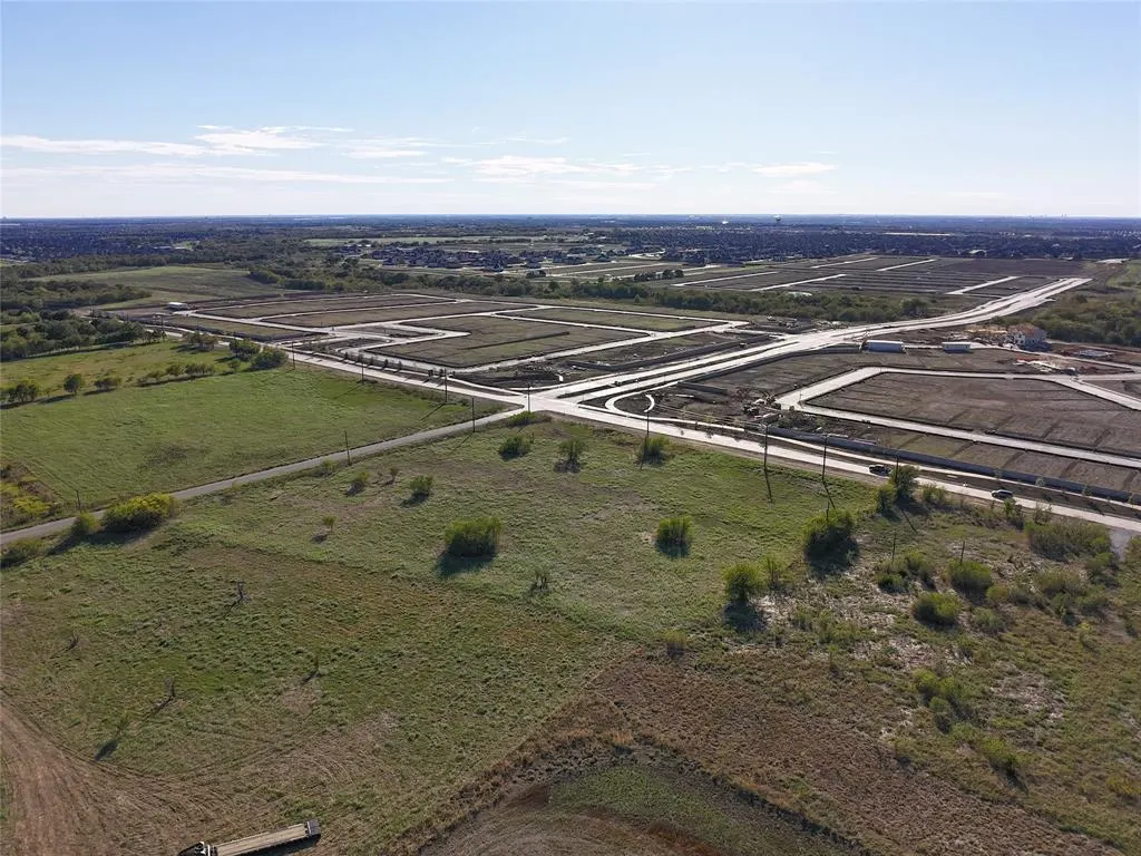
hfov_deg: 71.6
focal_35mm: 24
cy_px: 428
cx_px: 570
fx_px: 791
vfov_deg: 56.8
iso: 180
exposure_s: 1/1600
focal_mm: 4.55
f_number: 2.8
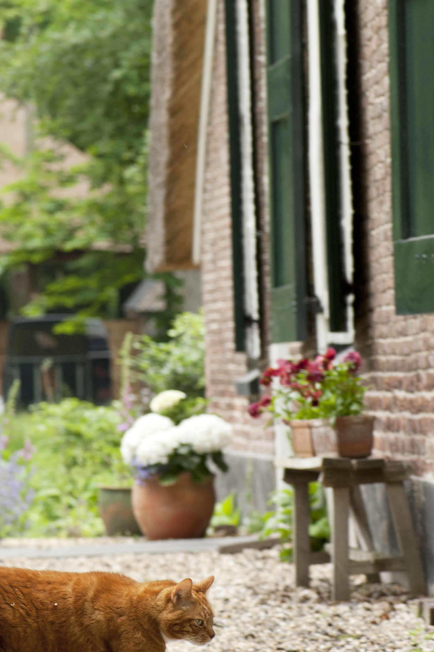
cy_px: 263
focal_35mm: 216
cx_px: 95
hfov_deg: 6.3
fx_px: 3910
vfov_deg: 9.5
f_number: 5.6
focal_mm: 105
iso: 400
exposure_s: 1/125
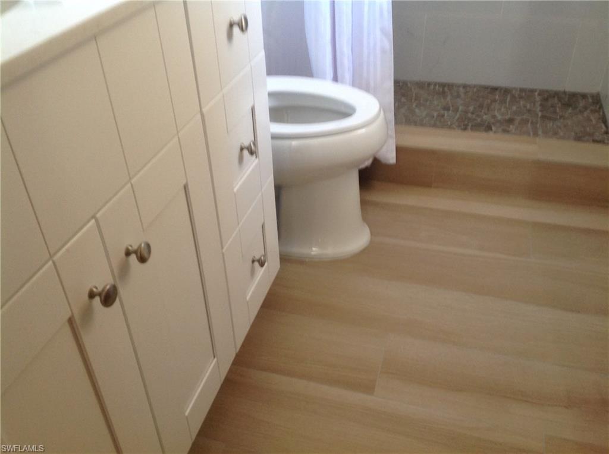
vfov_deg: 40.6
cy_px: 227
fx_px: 615
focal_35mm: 35
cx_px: 304
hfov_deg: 52.7
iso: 125
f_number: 2.4
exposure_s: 1/15
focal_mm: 4.28
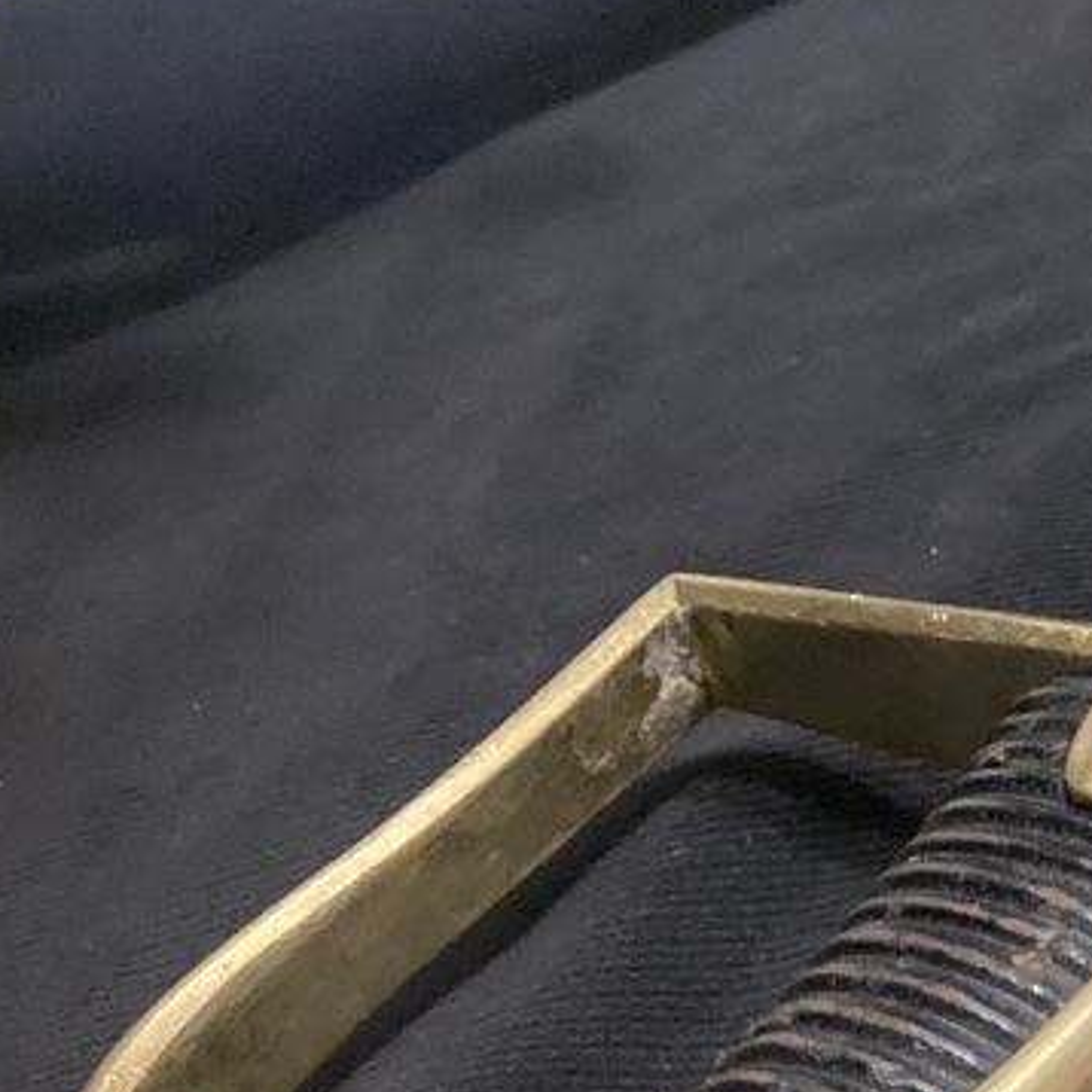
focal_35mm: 83
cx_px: 1601
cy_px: 1089
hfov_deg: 18.6
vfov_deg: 20.2
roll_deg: +10.7
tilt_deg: -40.6
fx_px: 2962
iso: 500
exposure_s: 1/25
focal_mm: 3.99
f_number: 1.8
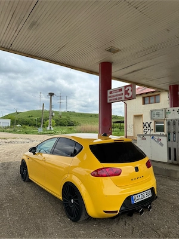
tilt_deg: +2.9
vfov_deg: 71.6
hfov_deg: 56.8
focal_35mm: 24
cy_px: 120
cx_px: 90
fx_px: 165
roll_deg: +0.0
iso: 80
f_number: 1.78
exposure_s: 1/3802
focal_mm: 6.76
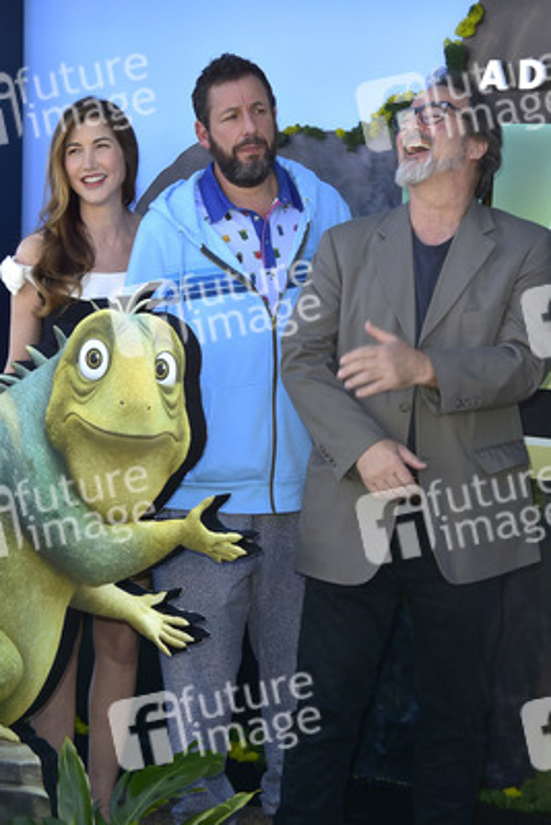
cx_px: 276
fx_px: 1881
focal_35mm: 82
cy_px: 412
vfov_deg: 24.8
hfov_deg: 16.7
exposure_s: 1/250
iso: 125
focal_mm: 82
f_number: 7.1
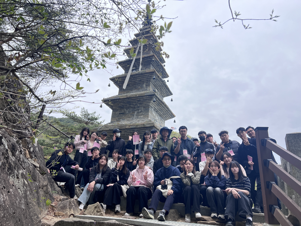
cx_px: 150
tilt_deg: +22.3
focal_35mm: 26
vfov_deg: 53.1
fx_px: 226
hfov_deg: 67.3
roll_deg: -4.3
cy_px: 113
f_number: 1.5
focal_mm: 5.7
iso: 50
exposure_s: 1/434
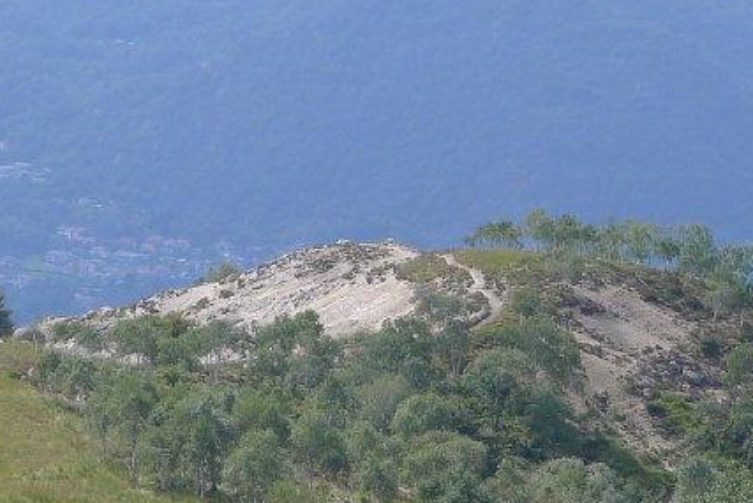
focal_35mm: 253
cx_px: 292
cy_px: 337
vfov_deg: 5.4
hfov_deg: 8.1
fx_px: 5293
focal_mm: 19.2
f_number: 4
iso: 80
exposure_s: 1/400
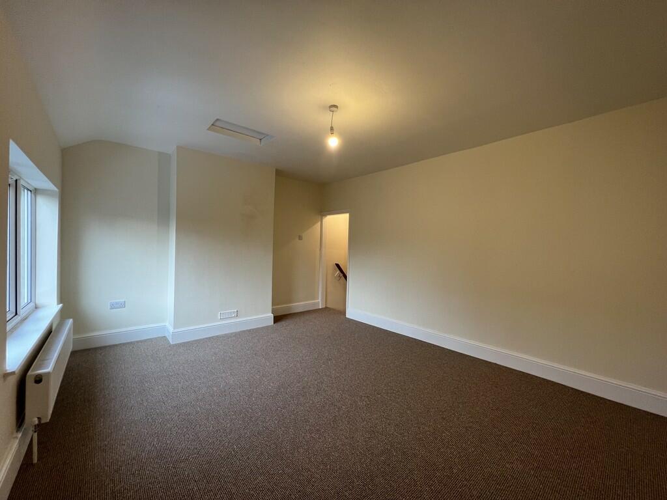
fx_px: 250
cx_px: 334
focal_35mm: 13
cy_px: 250
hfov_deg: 106.2
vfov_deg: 89.9
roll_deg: -1.3
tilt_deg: -0.1
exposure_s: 1/100
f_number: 1.8
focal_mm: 1.57
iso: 125
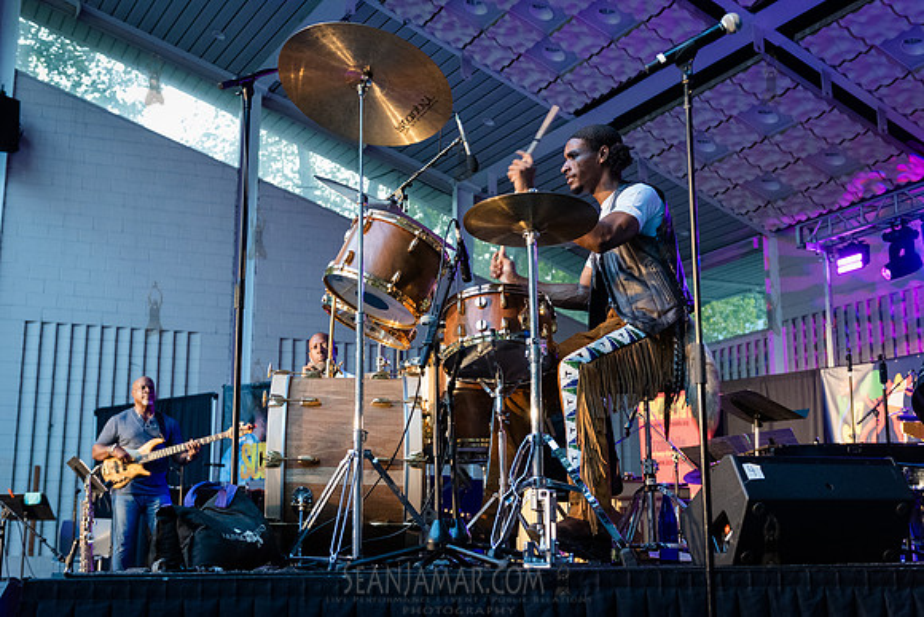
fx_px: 1131
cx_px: 475
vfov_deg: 30.5
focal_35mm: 44
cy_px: 309
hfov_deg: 44.4
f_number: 3.5
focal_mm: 42
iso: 5000
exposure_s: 1/250
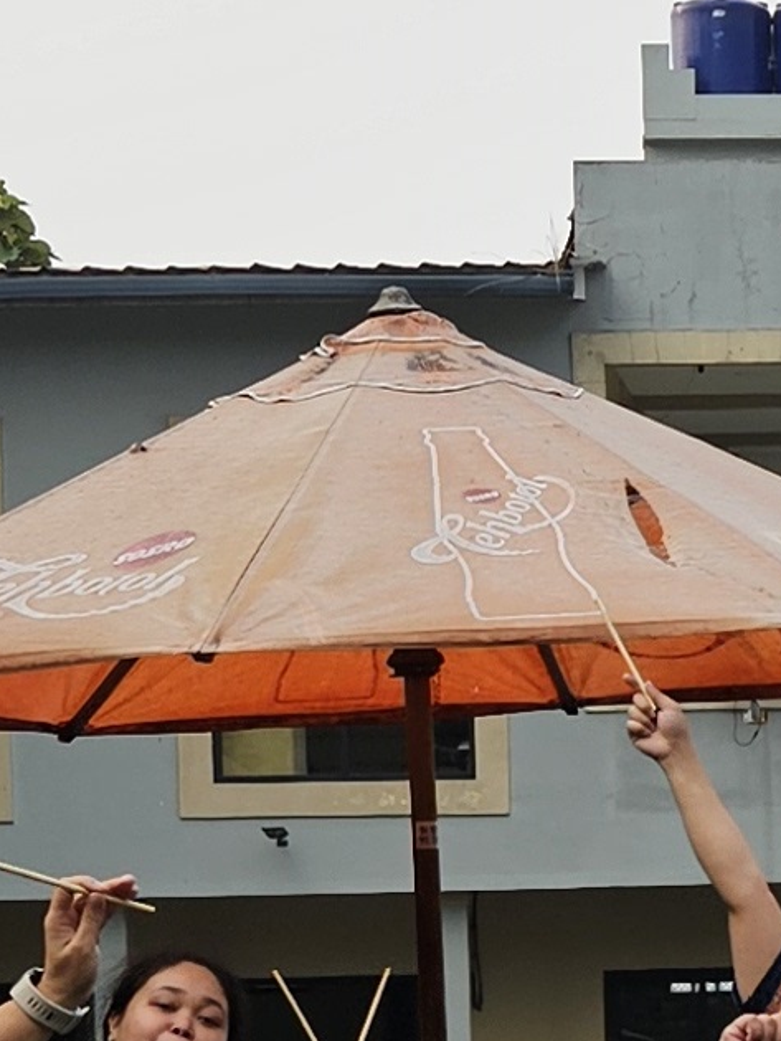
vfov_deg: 13.4
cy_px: 965
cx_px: 1167
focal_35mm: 146
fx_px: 4389
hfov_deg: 9.9
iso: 25
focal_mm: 5.4
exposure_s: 1/711
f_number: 1.8
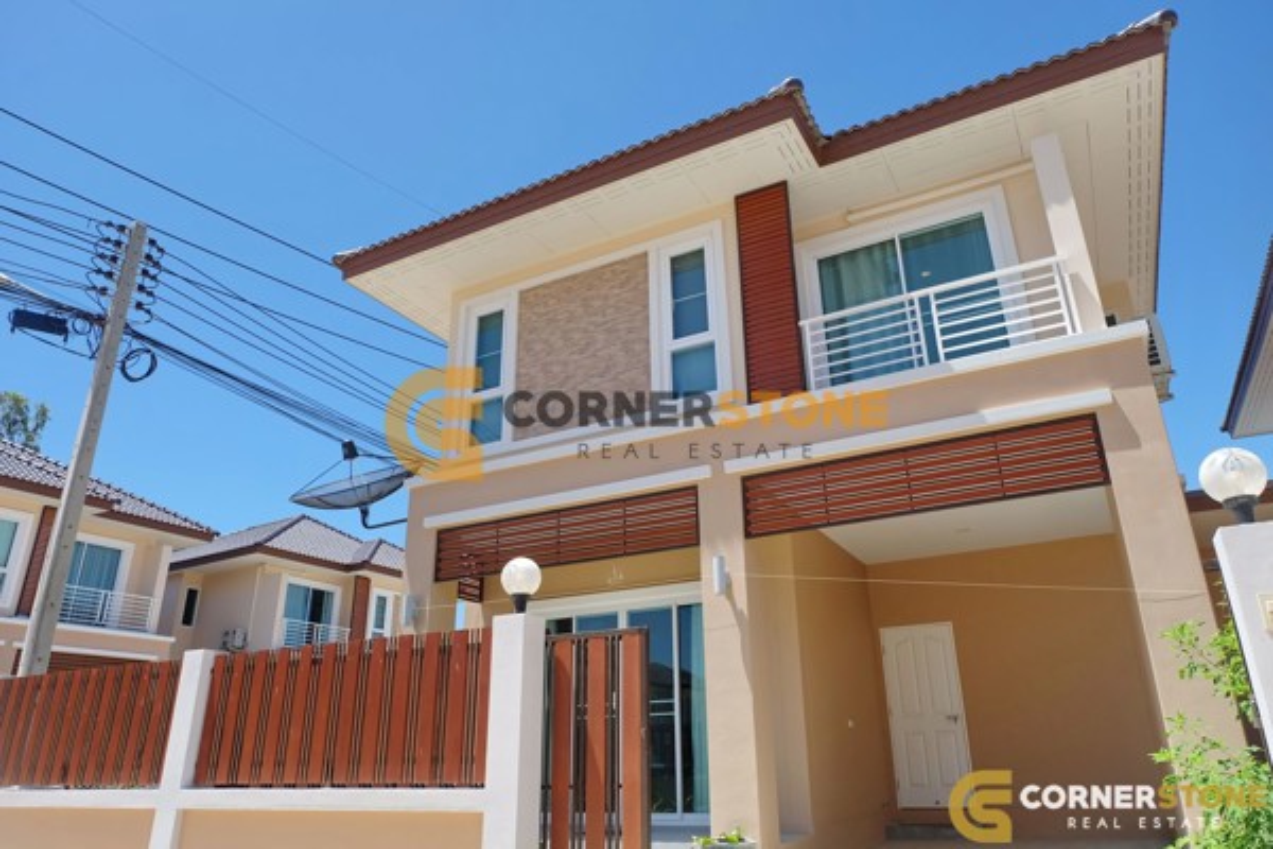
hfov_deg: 73.7
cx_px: 636
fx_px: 849
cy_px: 424
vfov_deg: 53.1
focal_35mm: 24
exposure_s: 1/350
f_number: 7.1
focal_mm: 16
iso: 200
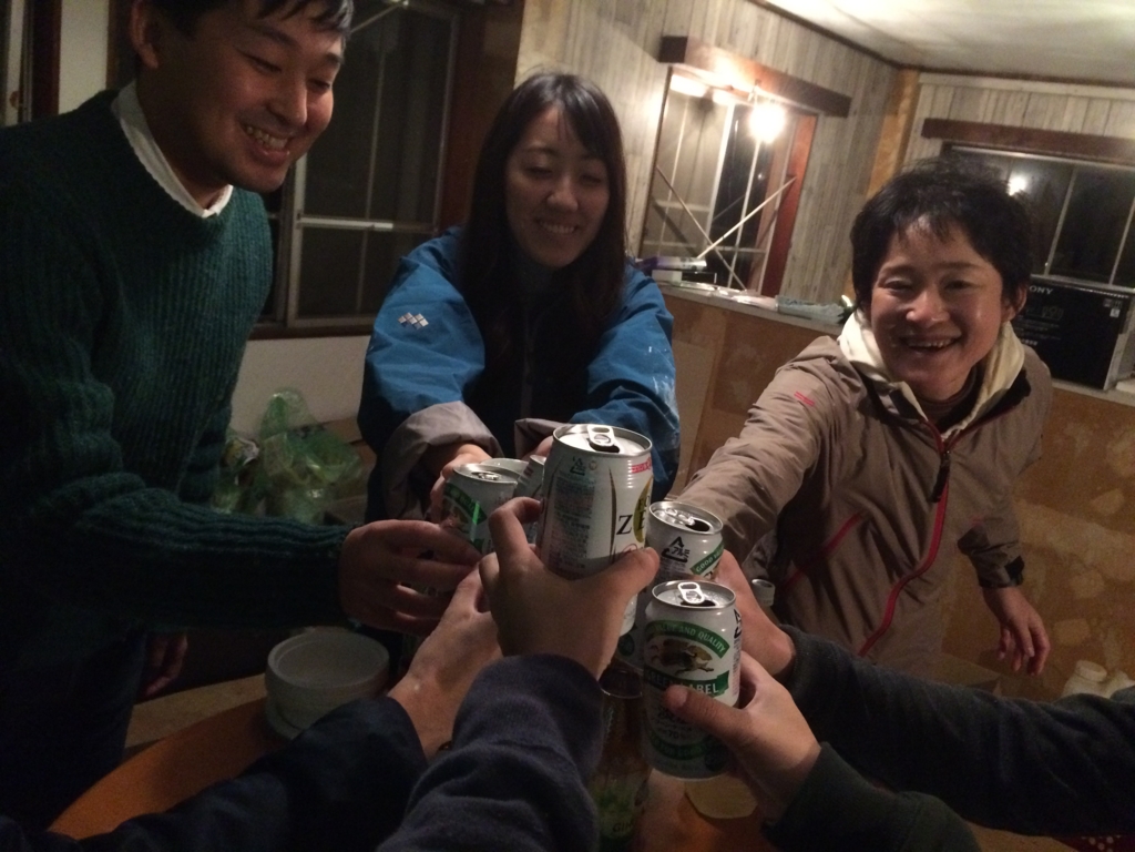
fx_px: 951
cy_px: 426
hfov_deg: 61.7
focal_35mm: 29
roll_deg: -8.1
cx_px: 568
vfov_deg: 48.2
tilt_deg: -11.6
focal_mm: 4.15
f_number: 2.2
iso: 320
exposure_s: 1/30
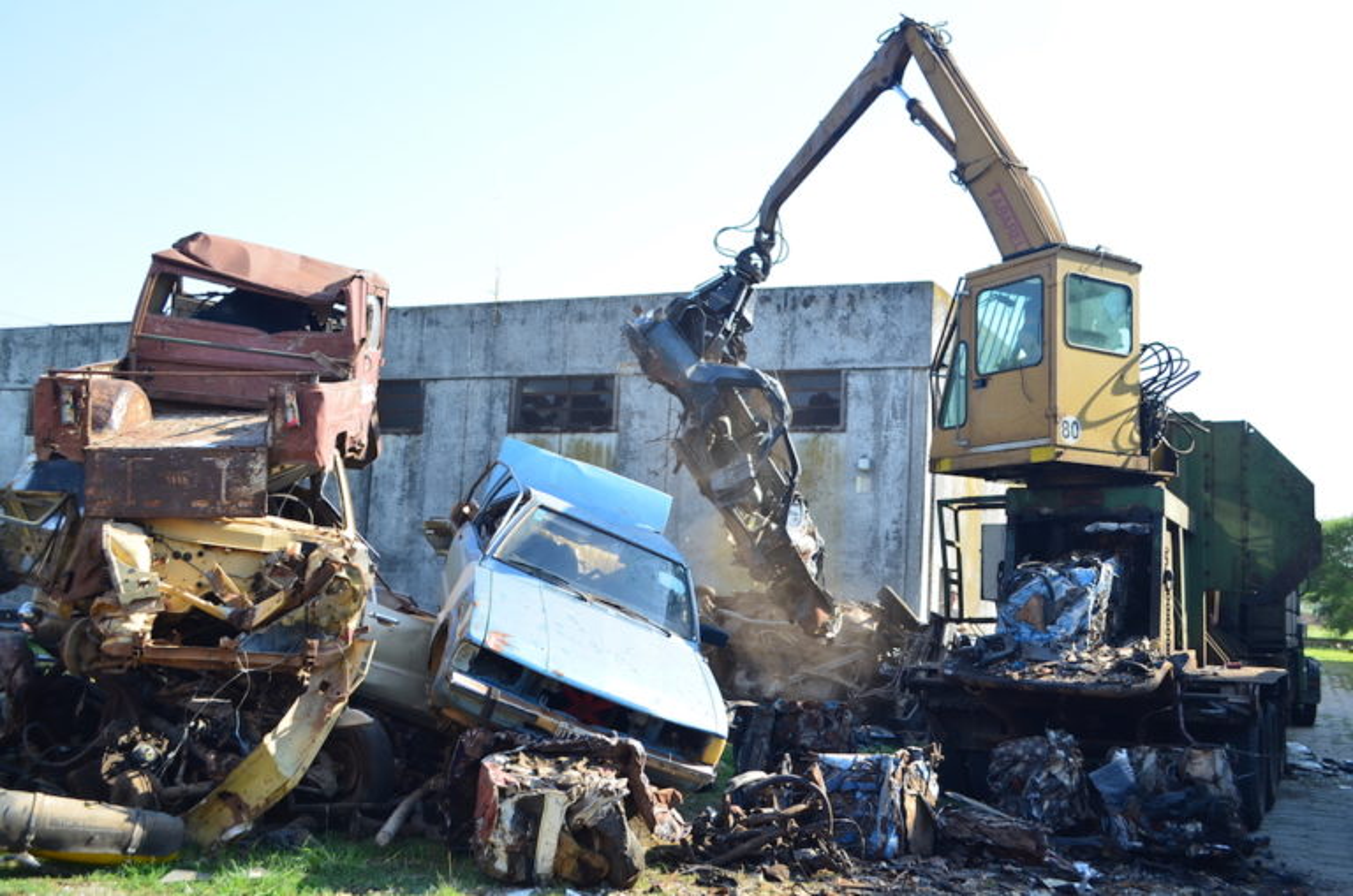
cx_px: 676
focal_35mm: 36
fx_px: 1350
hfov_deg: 53.2
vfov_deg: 36.7
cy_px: 448
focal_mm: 24
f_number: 5
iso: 100
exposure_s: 1/125
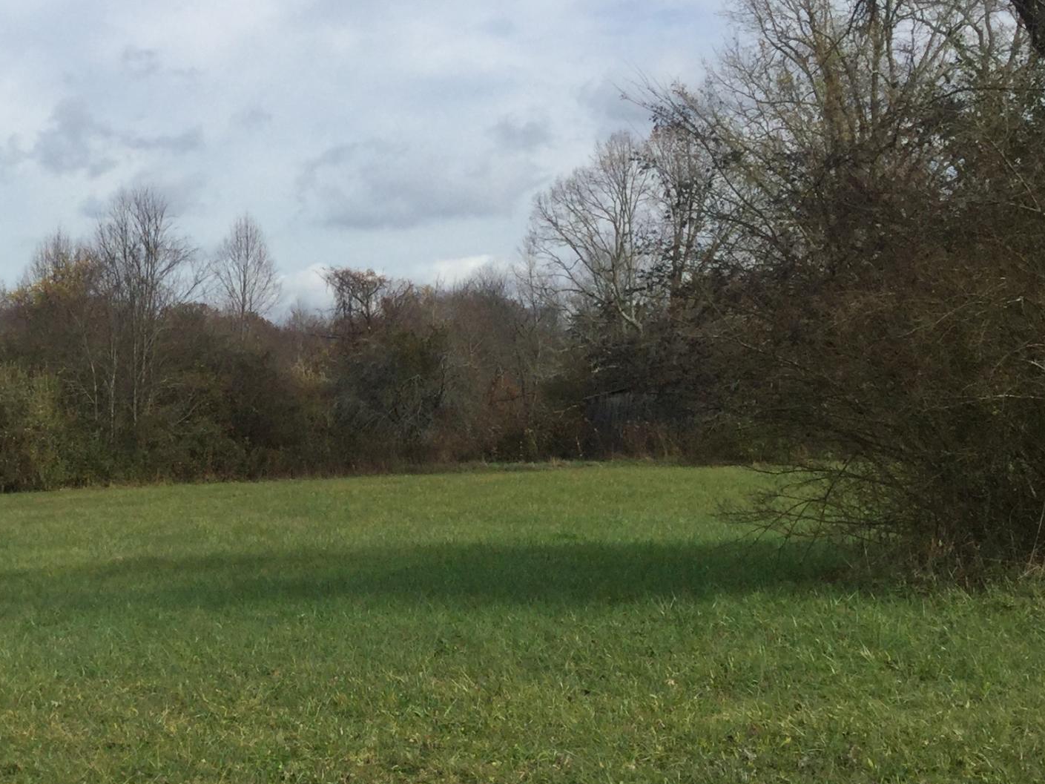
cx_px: 157
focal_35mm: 66
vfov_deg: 22.1
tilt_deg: -3.7
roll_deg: -3.3
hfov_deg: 28.5
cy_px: 573
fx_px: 1993
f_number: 2.4
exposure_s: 1/1894
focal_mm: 3.3
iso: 25
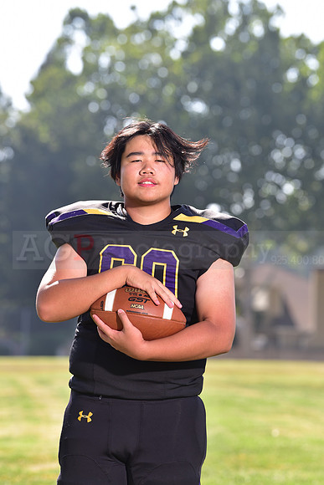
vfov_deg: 13.2
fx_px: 2091
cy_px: 242
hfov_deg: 8.9
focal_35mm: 155
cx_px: 162
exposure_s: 1/250
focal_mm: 155
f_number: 5
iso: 100
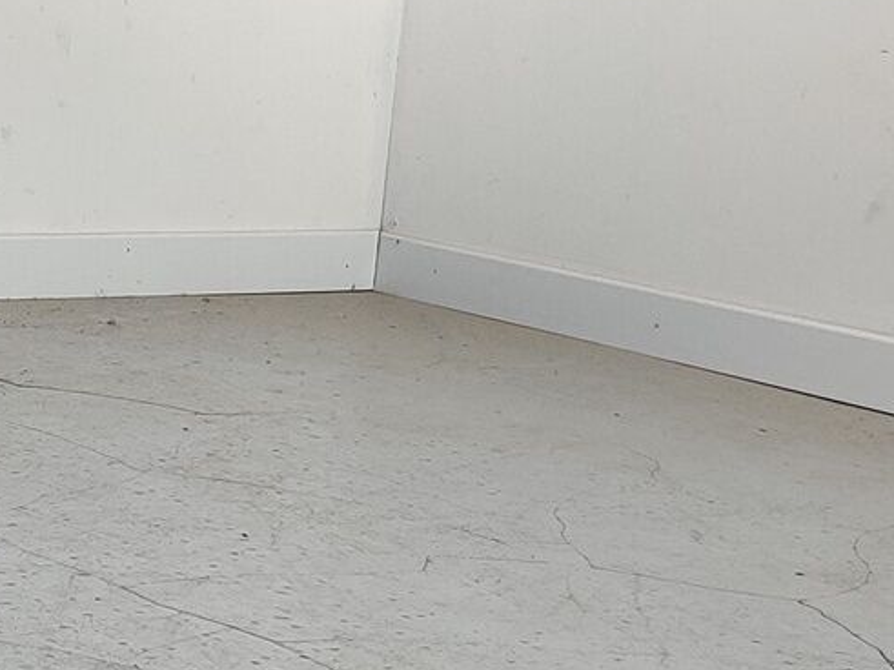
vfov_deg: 13.4
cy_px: 264
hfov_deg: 16.0
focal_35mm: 110
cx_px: -533
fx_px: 2840
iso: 200
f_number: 1.65
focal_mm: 4.75
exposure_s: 1/100
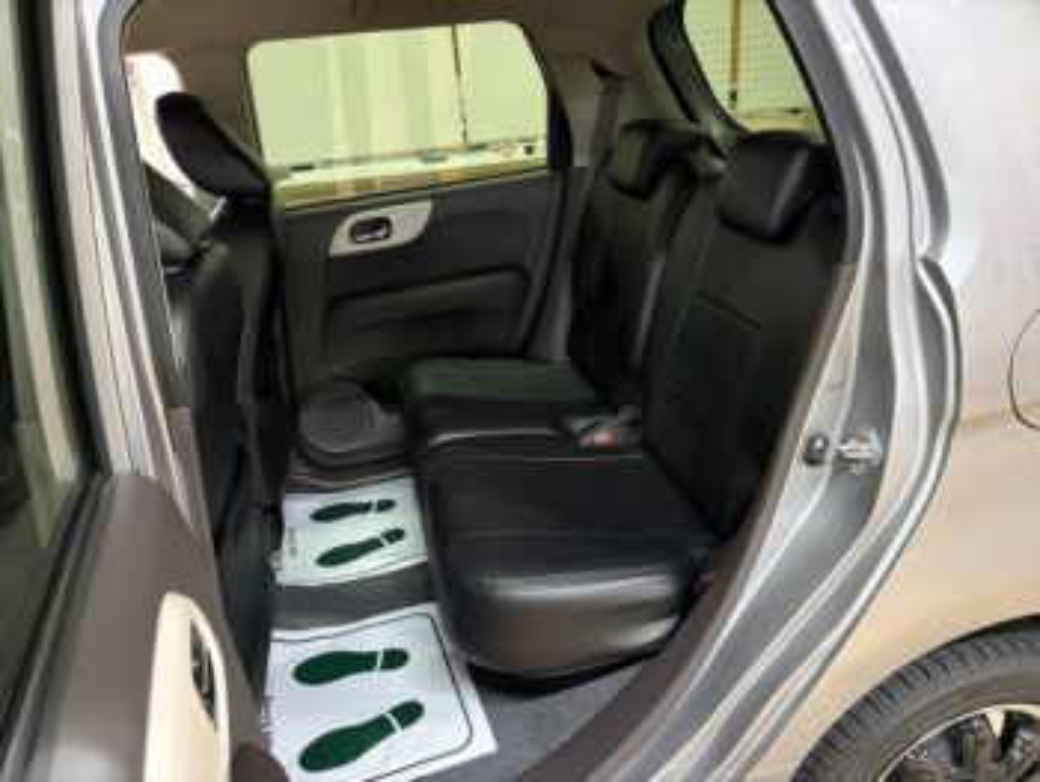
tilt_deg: -23.3
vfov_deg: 53.1
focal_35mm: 26
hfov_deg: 67.3
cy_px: 391
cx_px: 520
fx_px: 782
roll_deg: +6.1
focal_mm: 5.96
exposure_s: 1/33
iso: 400
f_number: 1.6
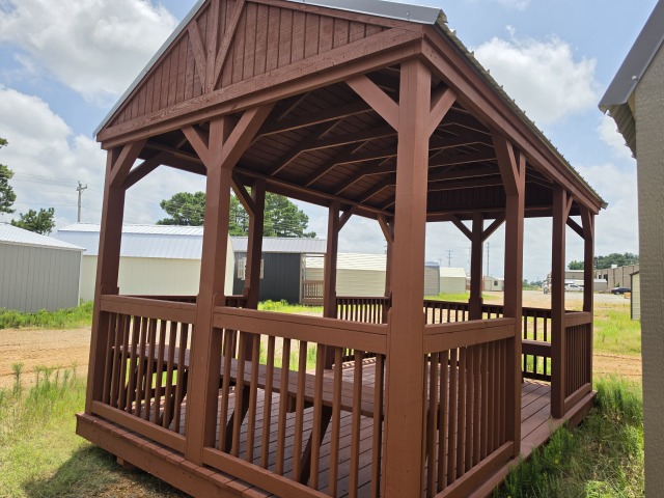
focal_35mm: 23
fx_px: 441
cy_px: 249
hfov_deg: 73.9
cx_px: 332
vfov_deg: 58.9
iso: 64
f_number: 1.4
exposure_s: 1/7622
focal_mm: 6.5
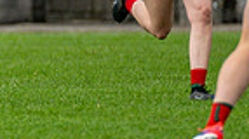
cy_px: 28
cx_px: -186
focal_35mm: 1912
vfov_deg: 0.6
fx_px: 12607
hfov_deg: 1.1
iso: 800
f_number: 2.8
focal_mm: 300
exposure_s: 1/6400
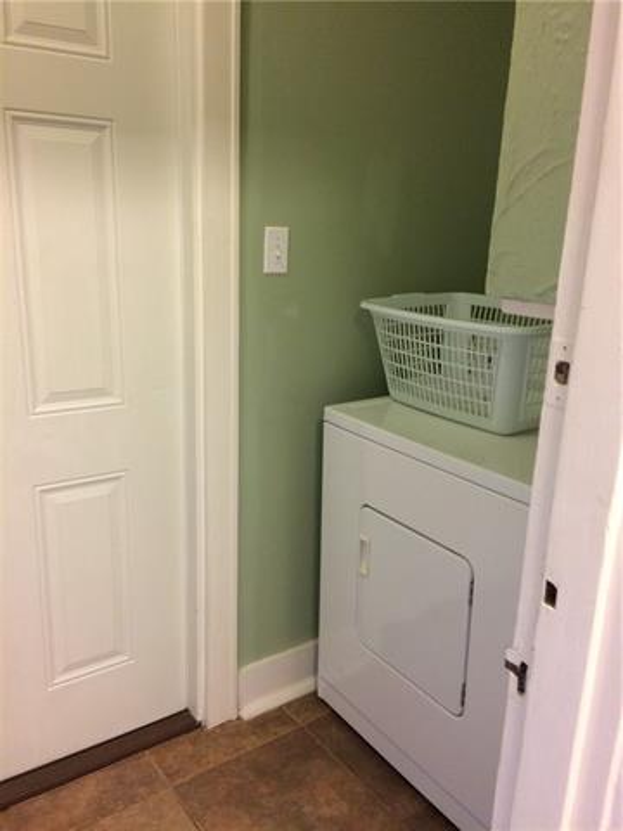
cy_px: 416
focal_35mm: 29
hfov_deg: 48.2
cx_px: 312
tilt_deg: -15.9
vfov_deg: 61.7
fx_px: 696
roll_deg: -0.9
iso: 160
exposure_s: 1/30
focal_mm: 4.15
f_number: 2.2
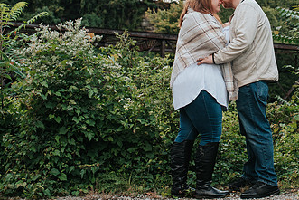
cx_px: 239
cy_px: 27
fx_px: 540
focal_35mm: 65
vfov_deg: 20.6
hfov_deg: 30.2
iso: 800
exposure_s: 1/500
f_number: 3.2
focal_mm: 35
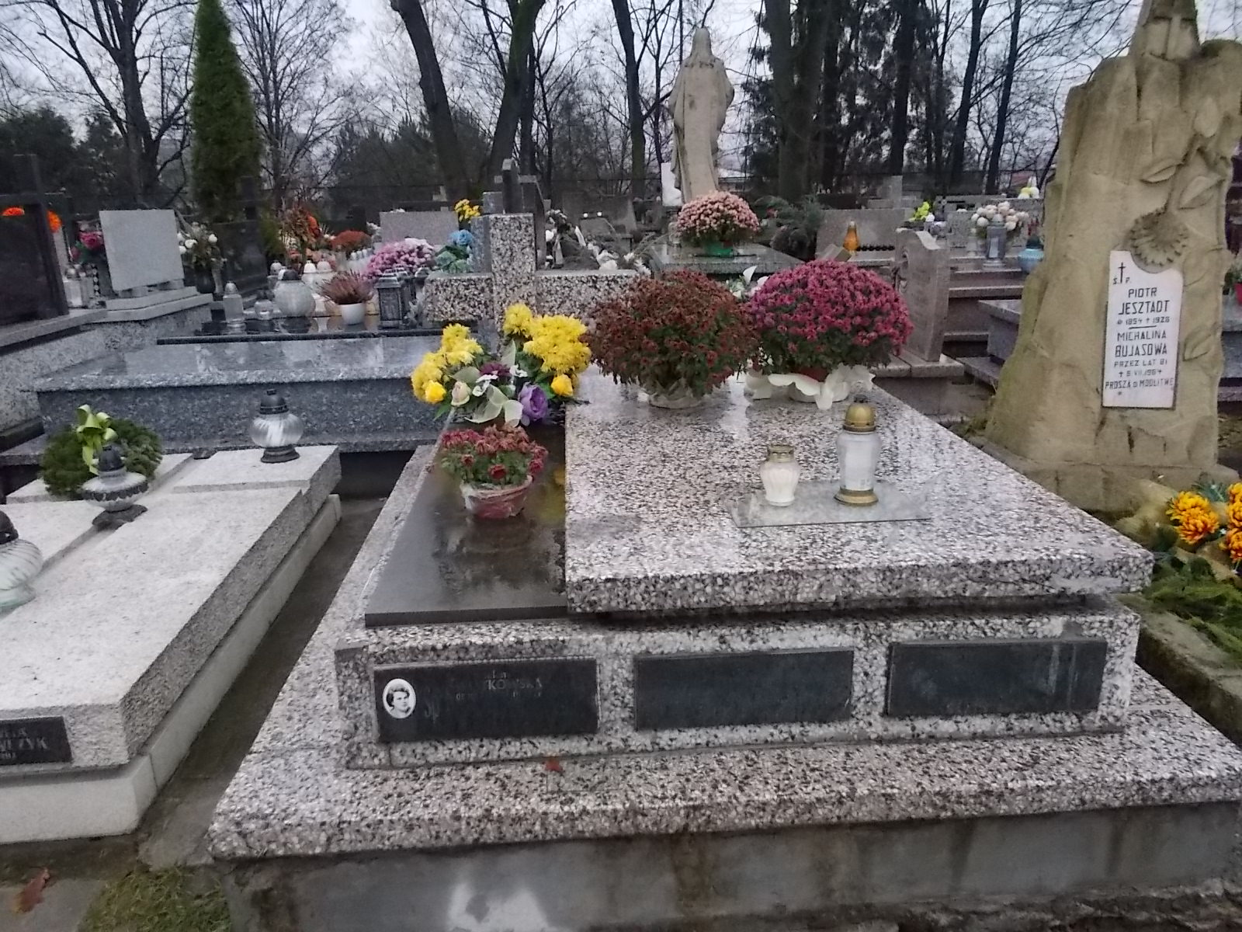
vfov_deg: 53.1
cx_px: 621
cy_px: 466
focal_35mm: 26
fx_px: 933
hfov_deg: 67.3
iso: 400
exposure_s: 1/500
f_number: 3.2
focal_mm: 4.6
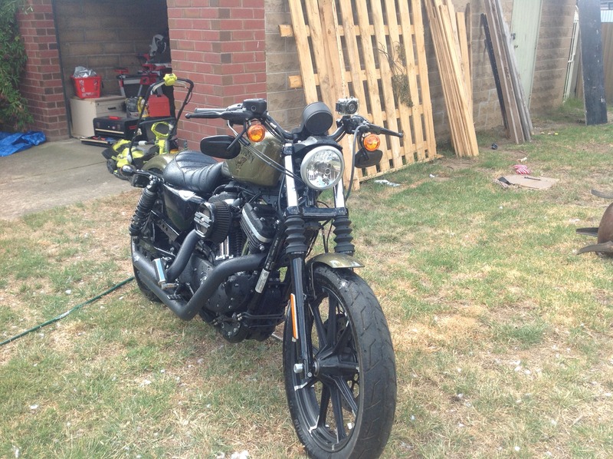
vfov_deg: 40.6
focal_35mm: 35
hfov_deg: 52.7
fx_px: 619
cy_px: 230
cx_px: 306
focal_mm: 4.28
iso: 50
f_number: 2.4
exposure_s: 1/360
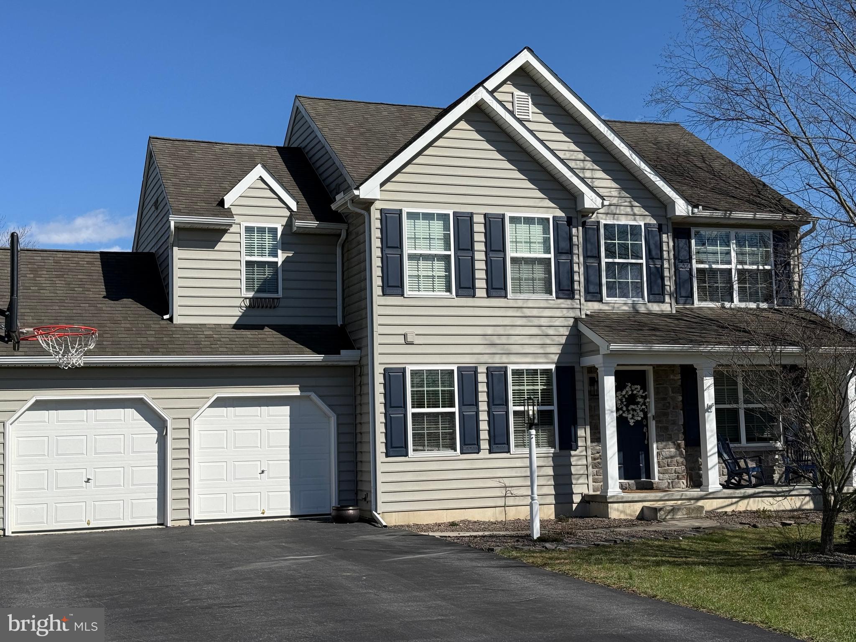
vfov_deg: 30.3
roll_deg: +1.9
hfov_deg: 39.7
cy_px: 321
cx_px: 428
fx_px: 1187
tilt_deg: +5.8
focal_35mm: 48
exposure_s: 1/7143
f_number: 1.78
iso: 64
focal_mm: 6.76
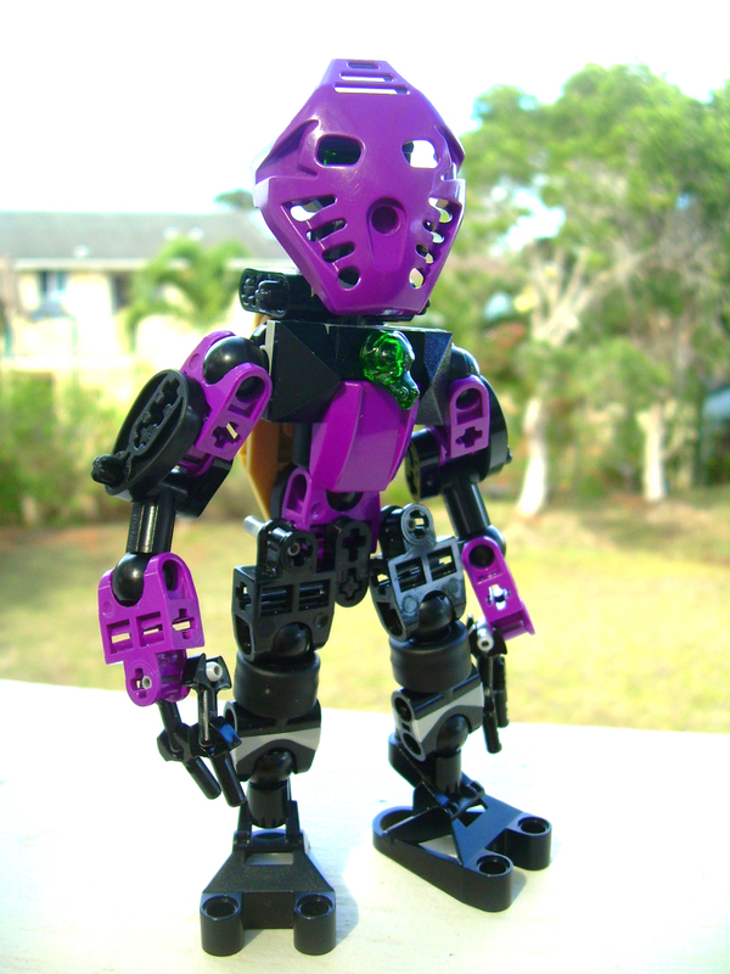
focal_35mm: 38
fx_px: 1068
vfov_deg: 49.0
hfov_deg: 37.7
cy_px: 487
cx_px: 365
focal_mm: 6.3
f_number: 2.8
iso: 50
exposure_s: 1/250
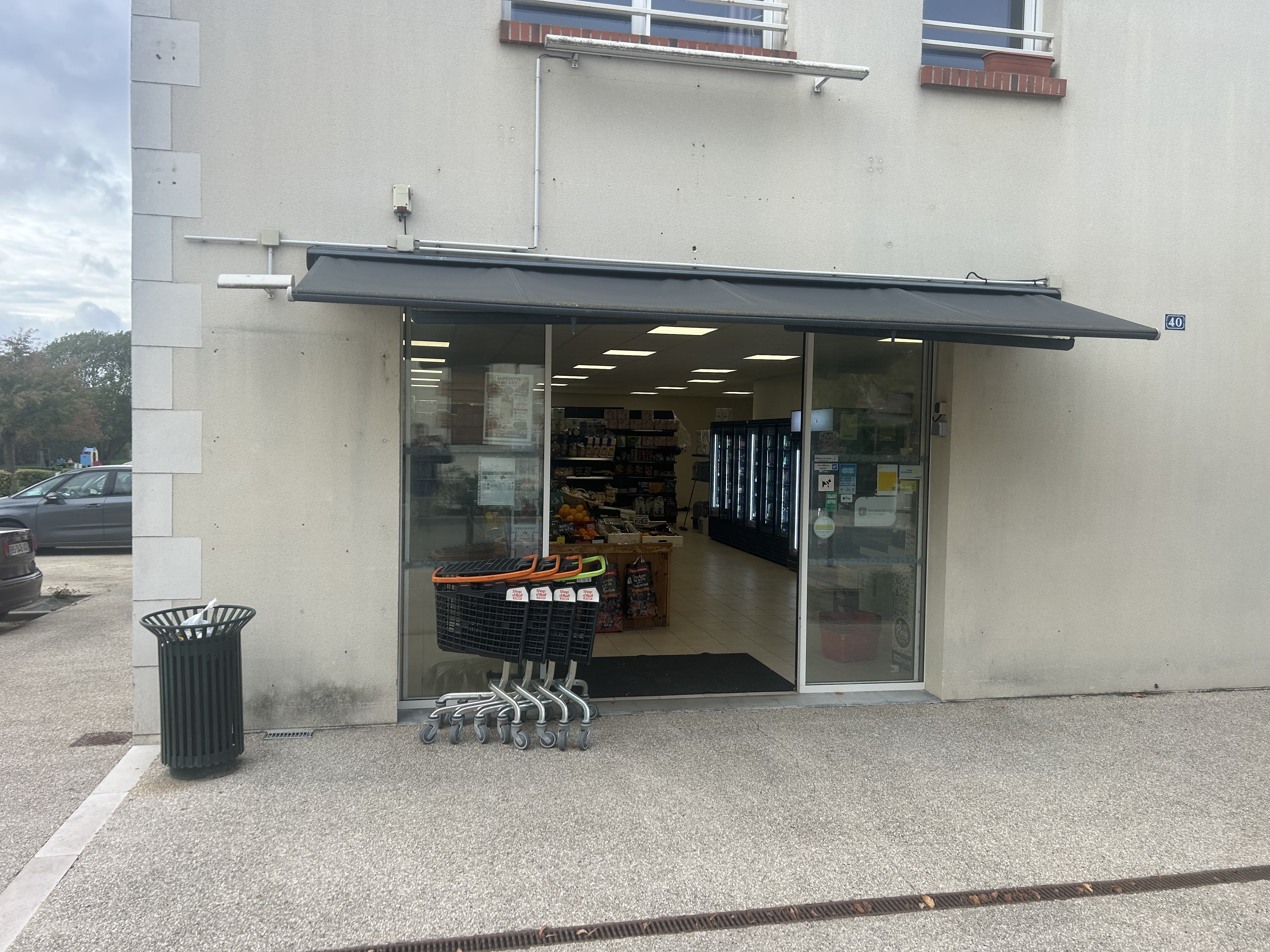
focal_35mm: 26
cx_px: 635
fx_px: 954
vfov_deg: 53.1
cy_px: 476
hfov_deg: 67.3
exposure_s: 1/687
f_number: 1.5
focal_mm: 5.7
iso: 50
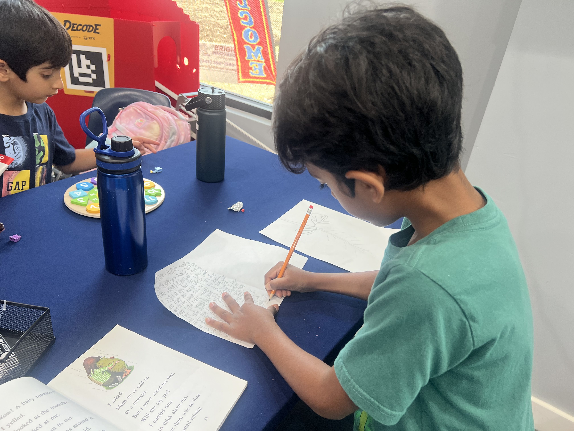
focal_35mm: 26
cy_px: 216
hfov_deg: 67.3
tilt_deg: -29.4
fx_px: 431
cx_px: 287
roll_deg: -6.6
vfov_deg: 53.1
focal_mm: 5.7
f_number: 1.5
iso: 64
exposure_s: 1/60
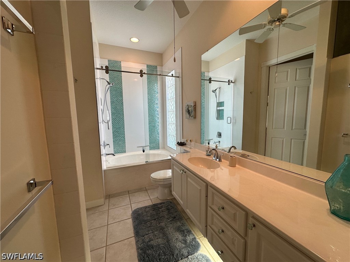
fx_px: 142
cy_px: 131
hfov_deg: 102.1
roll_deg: +0.5
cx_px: 175
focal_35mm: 14
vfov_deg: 85.7
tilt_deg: -5.9
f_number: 2.2
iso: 100
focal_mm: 2.22
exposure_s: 1/120
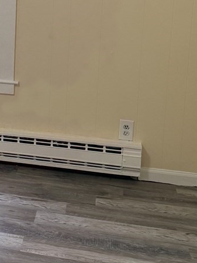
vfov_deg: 23.4
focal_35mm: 82
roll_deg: +0.1
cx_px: -78
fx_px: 623
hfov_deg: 16.7
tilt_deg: -8.9
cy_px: 43
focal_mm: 6.76
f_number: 1.78
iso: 125
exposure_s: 1/60
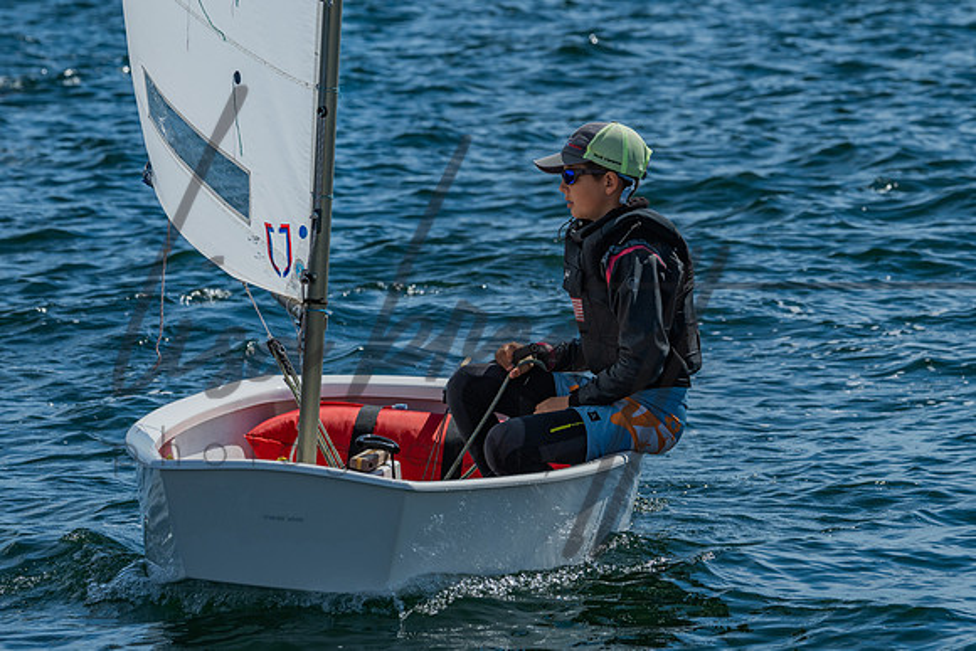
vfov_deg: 4.8
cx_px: 524
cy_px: 249
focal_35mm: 285
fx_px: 7733
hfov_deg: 7.2
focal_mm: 230
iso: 100
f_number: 8
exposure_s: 1/640
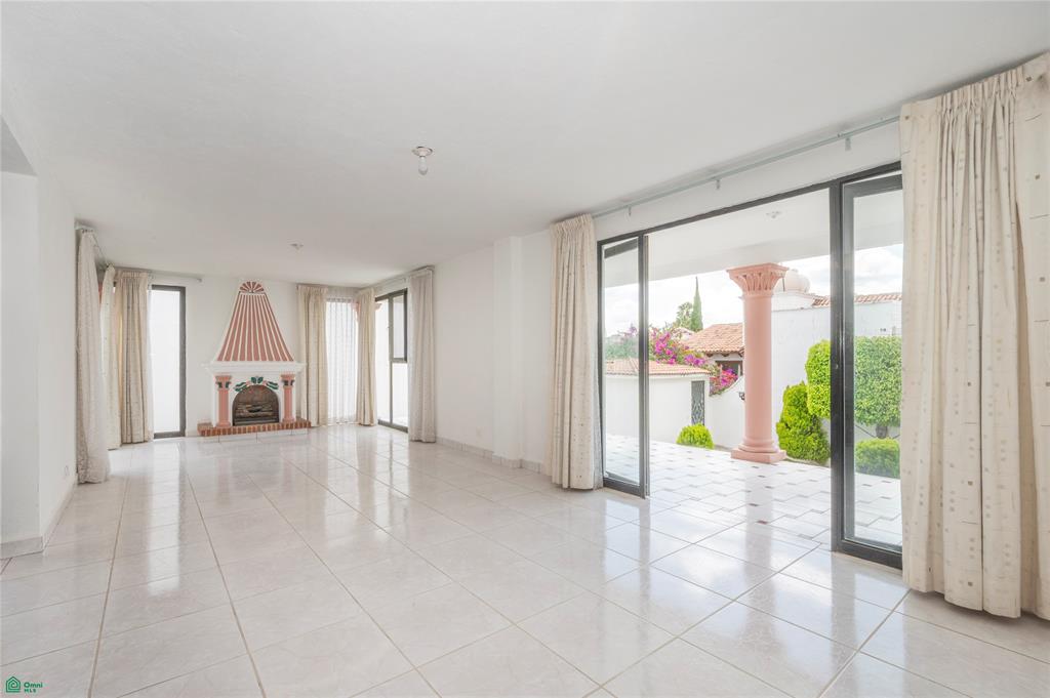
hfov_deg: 104.3
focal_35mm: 14
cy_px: 349
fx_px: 408
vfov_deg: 81.1
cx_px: 525
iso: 400
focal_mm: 14
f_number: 22
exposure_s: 1/30
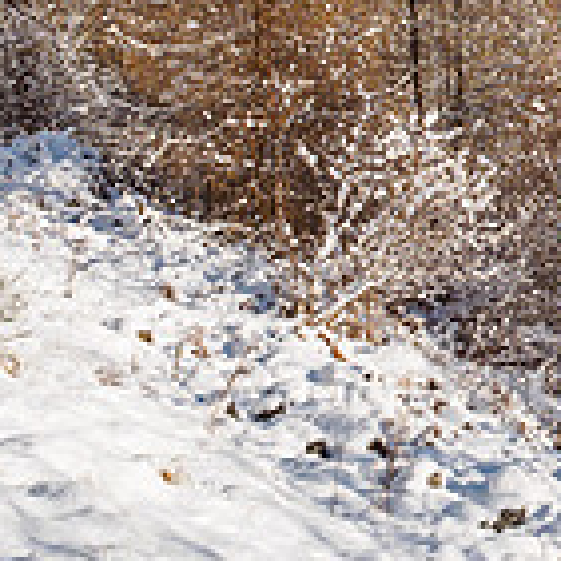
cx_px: 1007
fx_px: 1870
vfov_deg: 17.0
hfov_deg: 14.9
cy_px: 129
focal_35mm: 102
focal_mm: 14
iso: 200
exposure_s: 1/320
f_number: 7.1
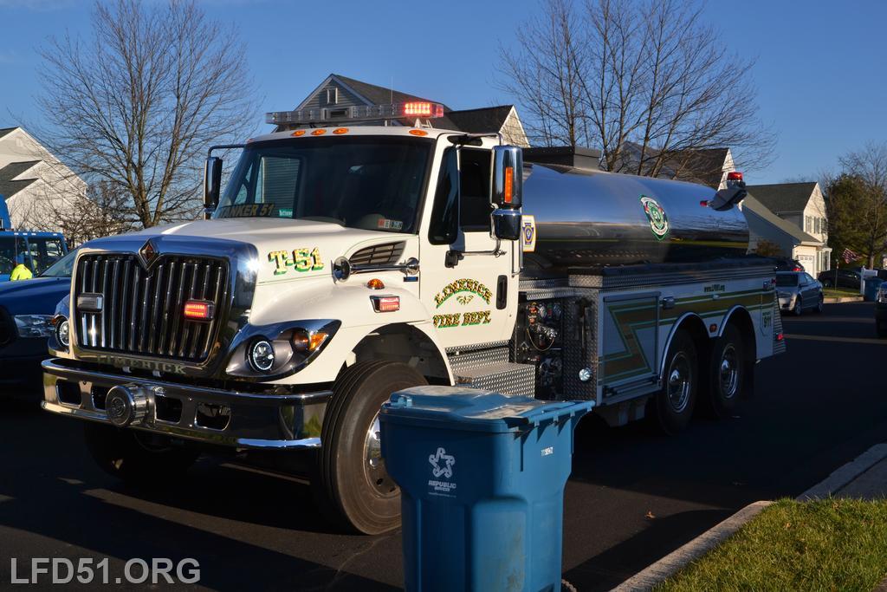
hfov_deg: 46.4
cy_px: 296
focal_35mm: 42
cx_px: 444
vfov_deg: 31.9
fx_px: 1035
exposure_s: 1/200
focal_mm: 28
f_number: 11
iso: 100
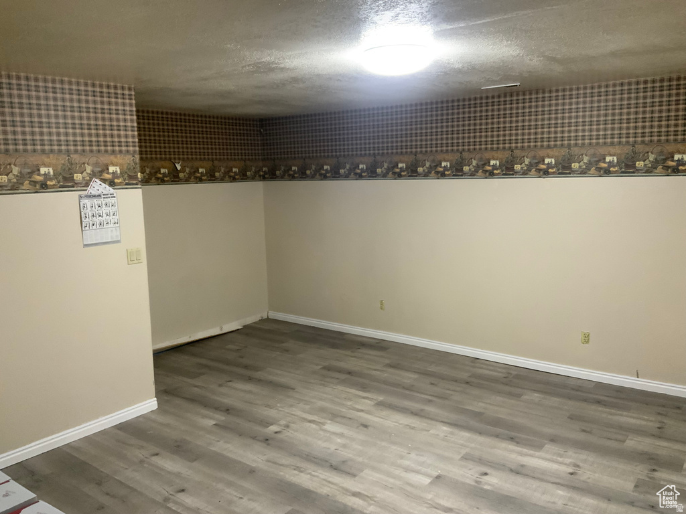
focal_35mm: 29
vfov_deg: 48.2
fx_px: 575
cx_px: 343
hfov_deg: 61.7
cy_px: 257
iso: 250
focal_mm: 3
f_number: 1.8
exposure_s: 1/40
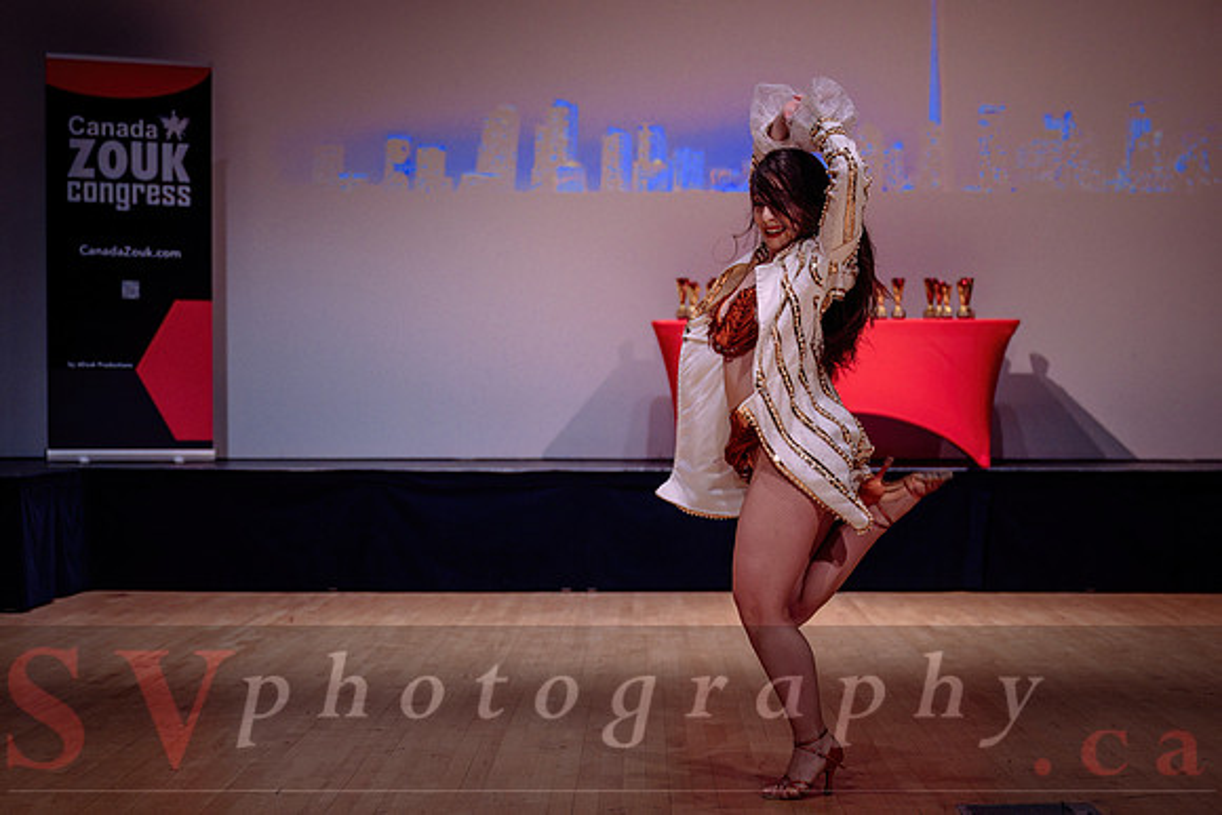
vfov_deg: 19.8
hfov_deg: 29.4
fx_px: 2326
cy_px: 518
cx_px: 633
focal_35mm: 69
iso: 1600
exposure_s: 1/400
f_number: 2.8
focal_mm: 53
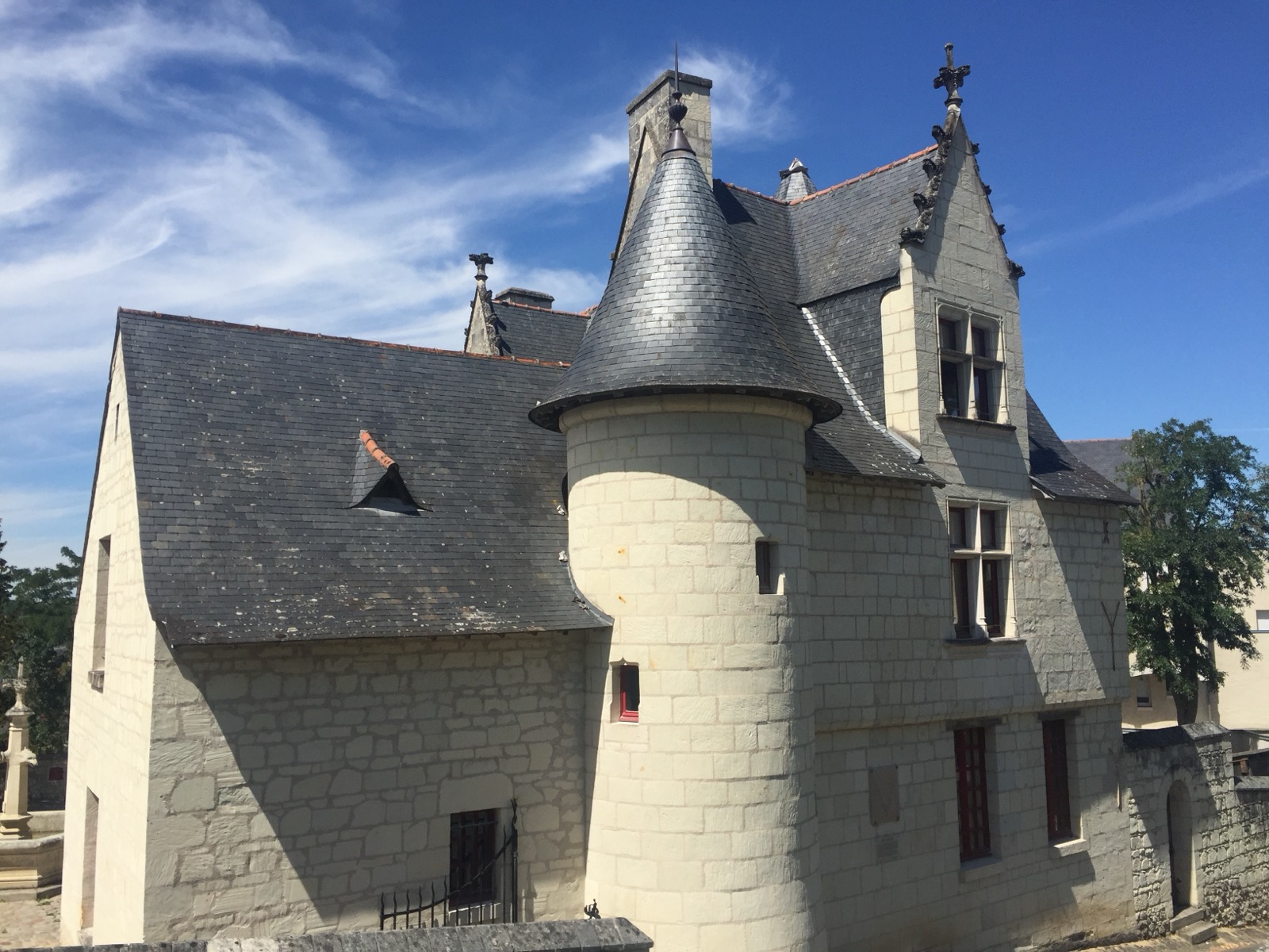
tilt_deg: +7.2
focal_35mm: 29
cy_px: 476
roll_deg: +0.7
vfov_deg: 48.2
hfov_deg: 61.7
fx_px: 1063
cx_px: 634
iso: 32
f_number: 2.2
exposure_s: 1/2825
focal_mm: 4.15
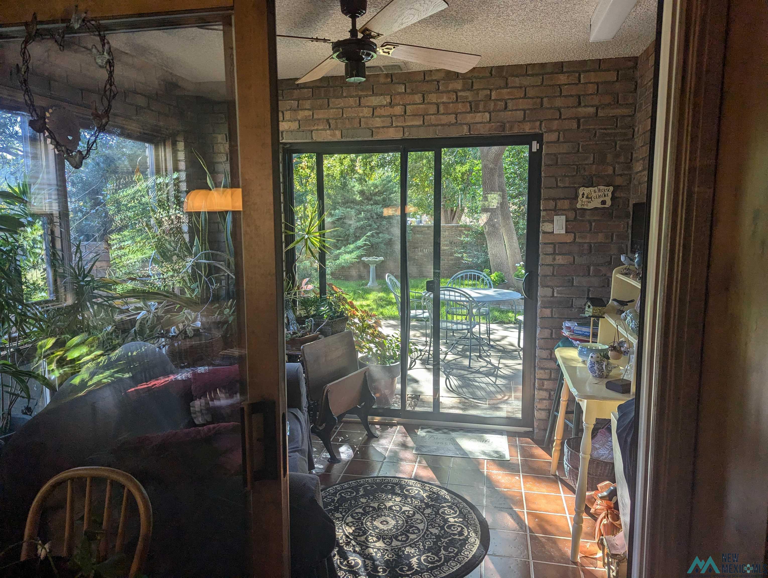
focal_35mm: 24
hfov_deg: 71.5
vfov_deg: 56.9
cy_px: 289
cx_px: 384
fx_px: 533
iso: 47
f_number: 1.85
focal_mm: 6.81
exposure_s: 1/132
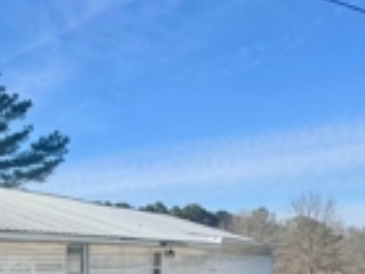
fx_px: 422
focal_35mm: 40
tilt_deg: -0.5
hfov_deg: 33.1
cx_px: -120
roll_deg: -0.1
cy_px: 261
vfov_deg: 33.5
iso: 50
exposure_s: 1/1477
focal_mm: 2.22
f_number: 2.2
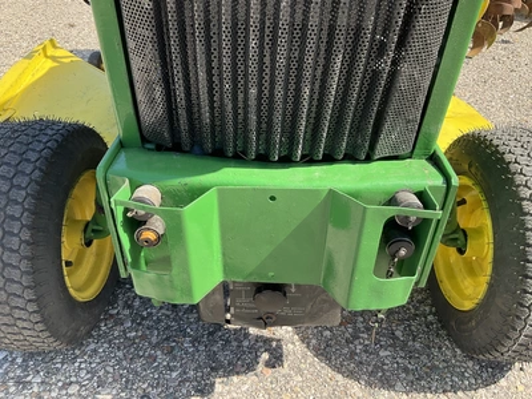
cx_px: 266
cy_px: 200
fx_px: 446
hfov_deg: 61.7
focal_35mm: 29
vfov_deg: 48.2
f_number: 1.8
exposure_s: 1/509
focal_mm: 3
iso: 25
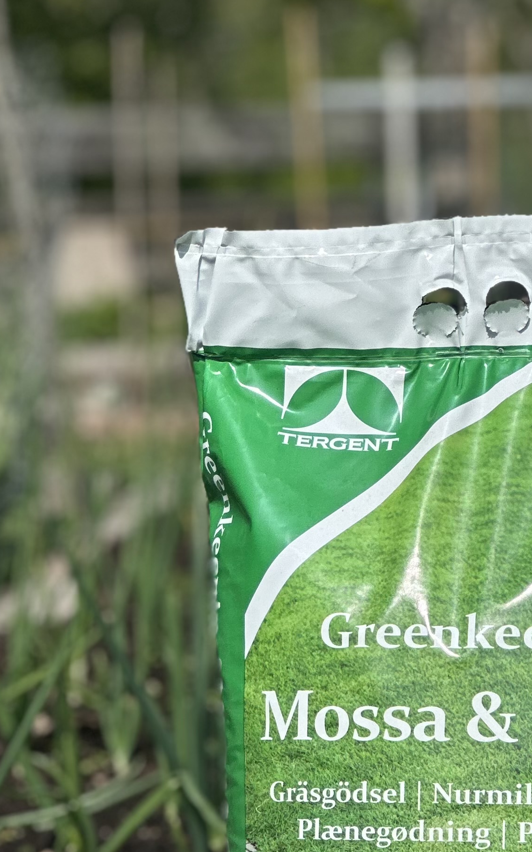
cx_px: 533
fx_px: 4199
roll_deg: +2.2
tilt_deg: -5.3
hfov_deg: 7.2
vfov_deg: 11.6
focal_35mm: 181
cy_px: 579
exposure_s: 1/1193
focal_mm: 9
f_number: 2.8
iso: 32
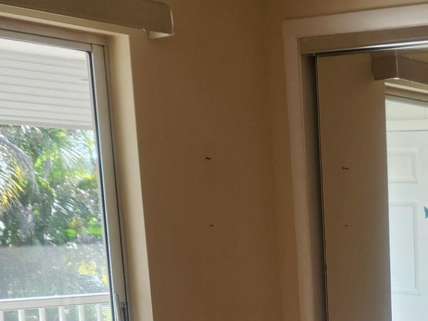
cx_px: 541
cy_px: 440
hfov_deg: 21.9
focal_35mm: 81
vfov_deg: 16.9
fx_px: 1001
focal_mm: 5.4
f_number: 1.8
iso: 50
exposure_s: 1/180
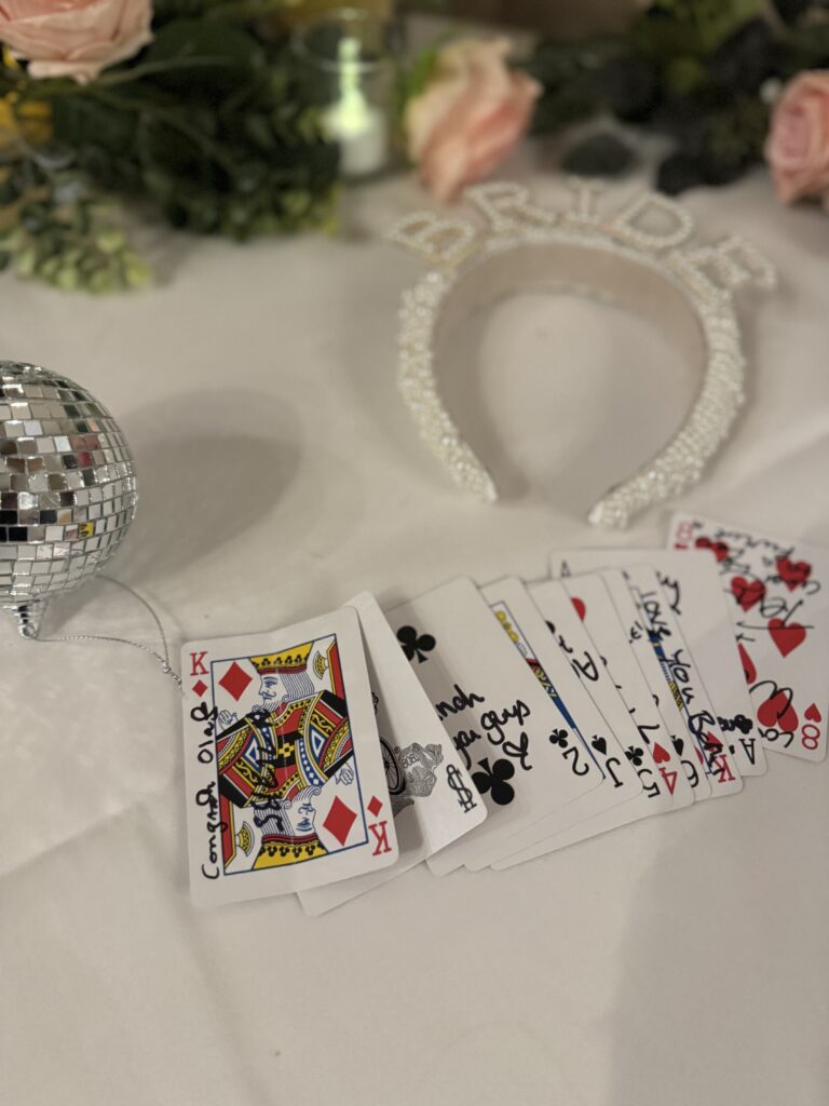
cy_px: 553
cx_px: 414
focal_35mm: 24
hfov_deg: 56.8
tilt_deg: -56.8
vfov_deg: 71.6
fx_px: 766
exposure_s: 1/50
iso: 800
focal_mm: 6.76
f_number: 1.78
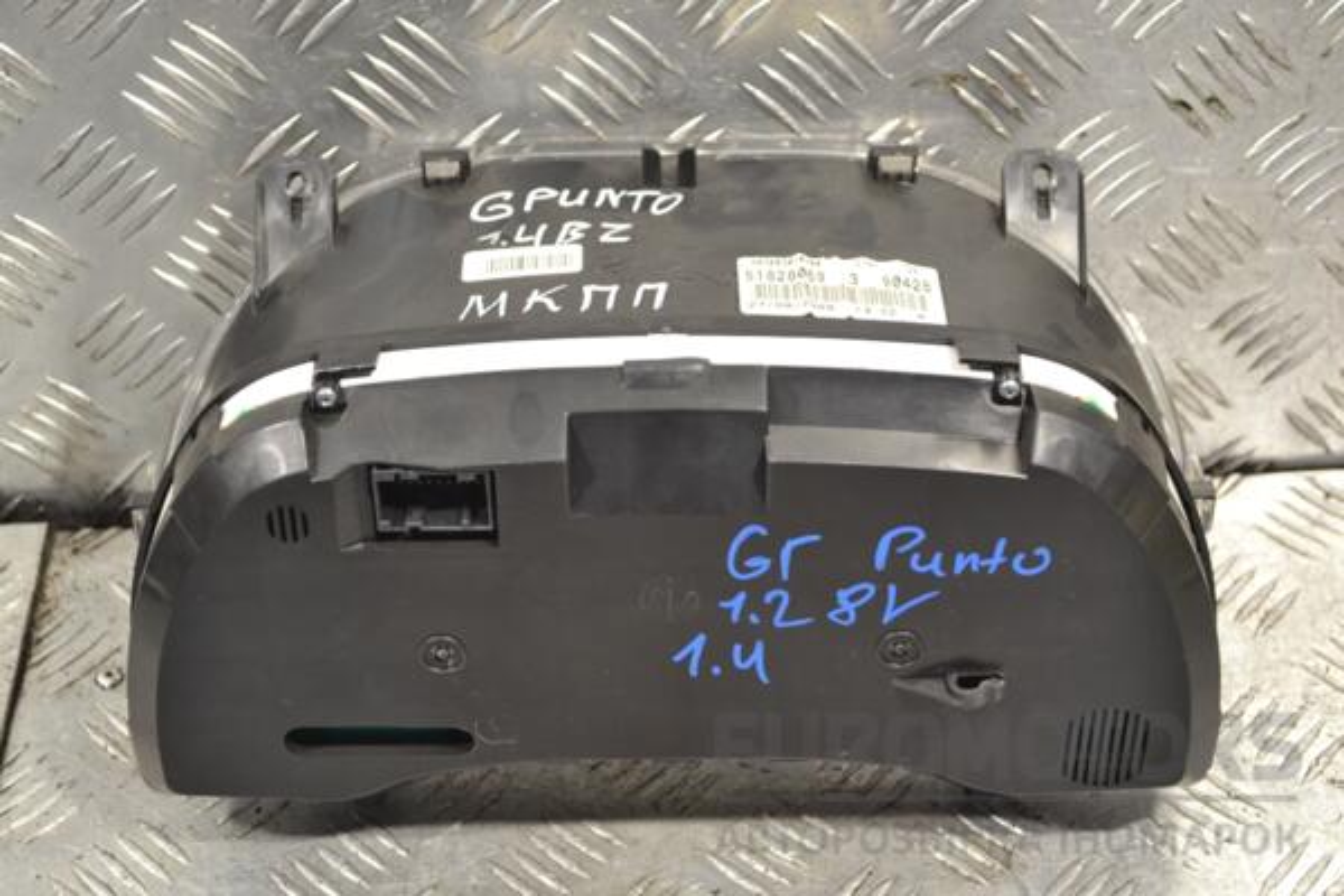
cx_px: 672
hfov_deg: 33.4
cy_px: 448
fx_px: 2240
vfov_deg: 22.6
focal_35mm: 60
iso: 320
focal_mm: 40
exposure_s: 1/30
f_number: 5.3
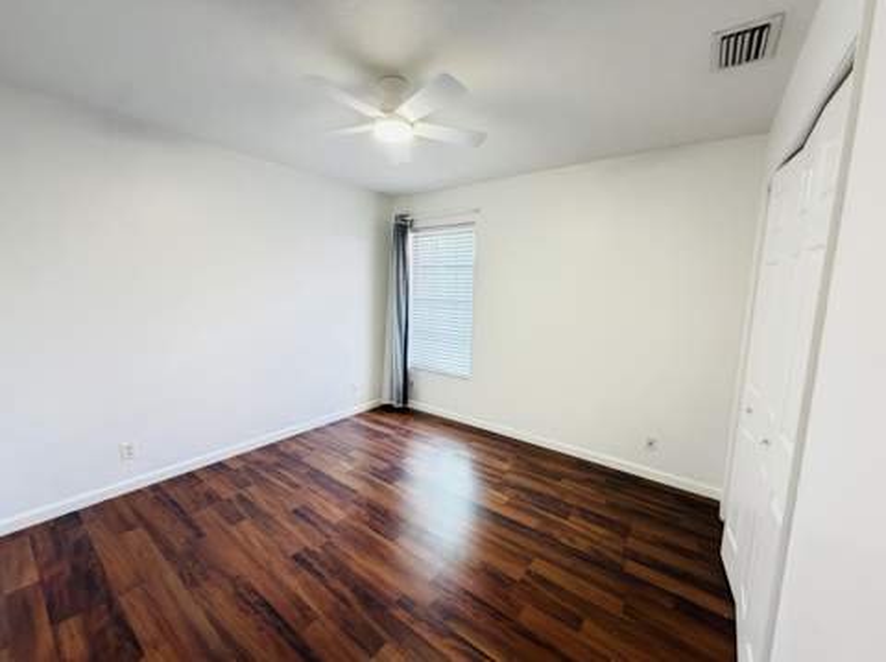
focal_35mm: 14
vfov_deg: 85.6
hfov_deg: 102.1
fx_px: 358
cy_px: 331
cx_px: 443
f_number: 2.2
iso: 320
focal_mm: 2.22
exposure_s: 1/76
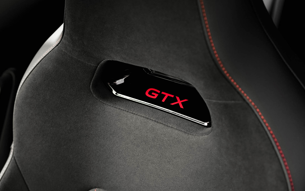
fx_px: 474
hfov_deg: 35.7
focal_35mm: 57
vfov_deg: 22.8
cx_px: 151
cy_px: 97
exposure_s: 1/50
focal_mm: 55
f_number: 4.5
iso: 200
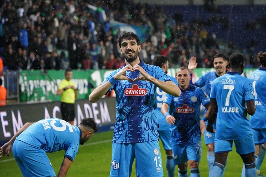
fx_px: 1241
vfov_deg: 8.2
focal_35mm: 168
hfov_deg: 12.2
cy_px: 88
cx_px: 133
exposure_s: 1/1250
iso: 12800
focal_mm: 168
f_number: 5.6
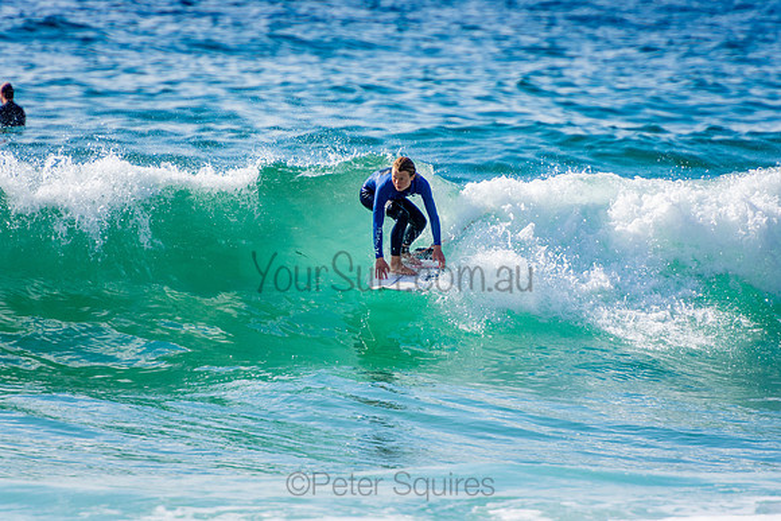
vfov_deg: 2.3
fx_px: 13019
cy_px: 260
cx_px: 390
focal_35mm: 600
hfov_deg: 3.4
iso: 360
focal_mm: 400
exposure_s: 1/2000
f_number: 5.6
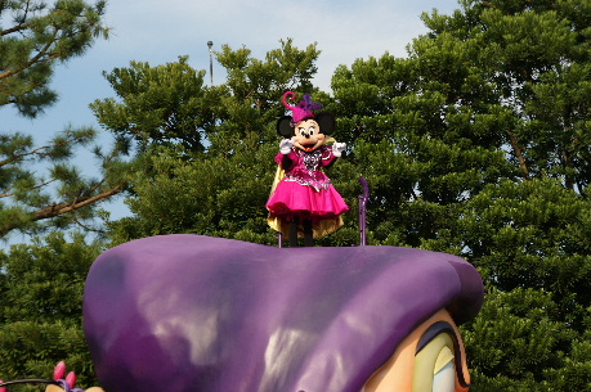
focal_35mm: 112
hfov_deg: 18.2
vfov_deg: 12.2
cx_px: 296
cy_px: 196
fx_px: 1845
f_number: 8
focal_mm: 75
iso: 100
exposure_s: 1/125
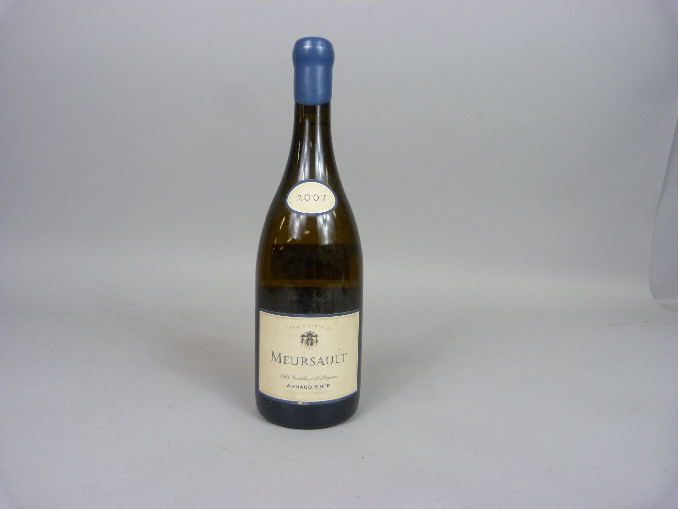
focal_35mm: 25
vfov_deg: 54.9
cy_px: 254
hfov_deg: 69.4
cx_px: 339
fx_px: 490
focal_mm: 4.5
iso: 250
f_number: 2.8
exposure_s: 1/60
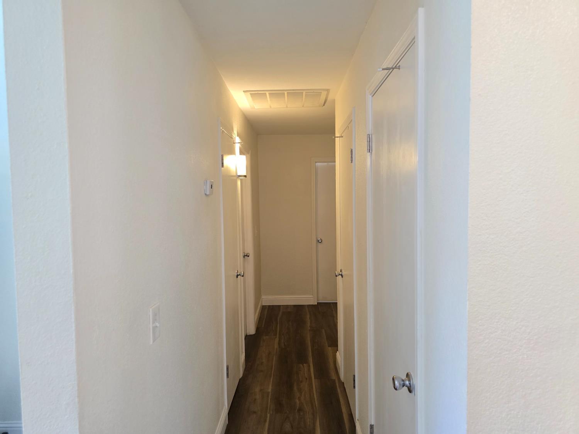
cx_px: 290
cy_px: 217
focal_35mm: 23
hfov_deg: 73.9
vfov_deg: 58.9
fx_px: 385
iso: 400
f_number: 1.7
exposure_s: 1/120
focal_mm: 6.3
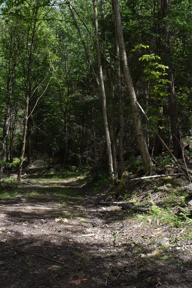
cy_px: 146
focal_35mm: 41
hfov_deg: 32.6
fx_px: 328
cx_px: 82
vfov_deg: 47.4
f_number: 8
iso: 200
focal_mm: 18
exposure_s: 1/250
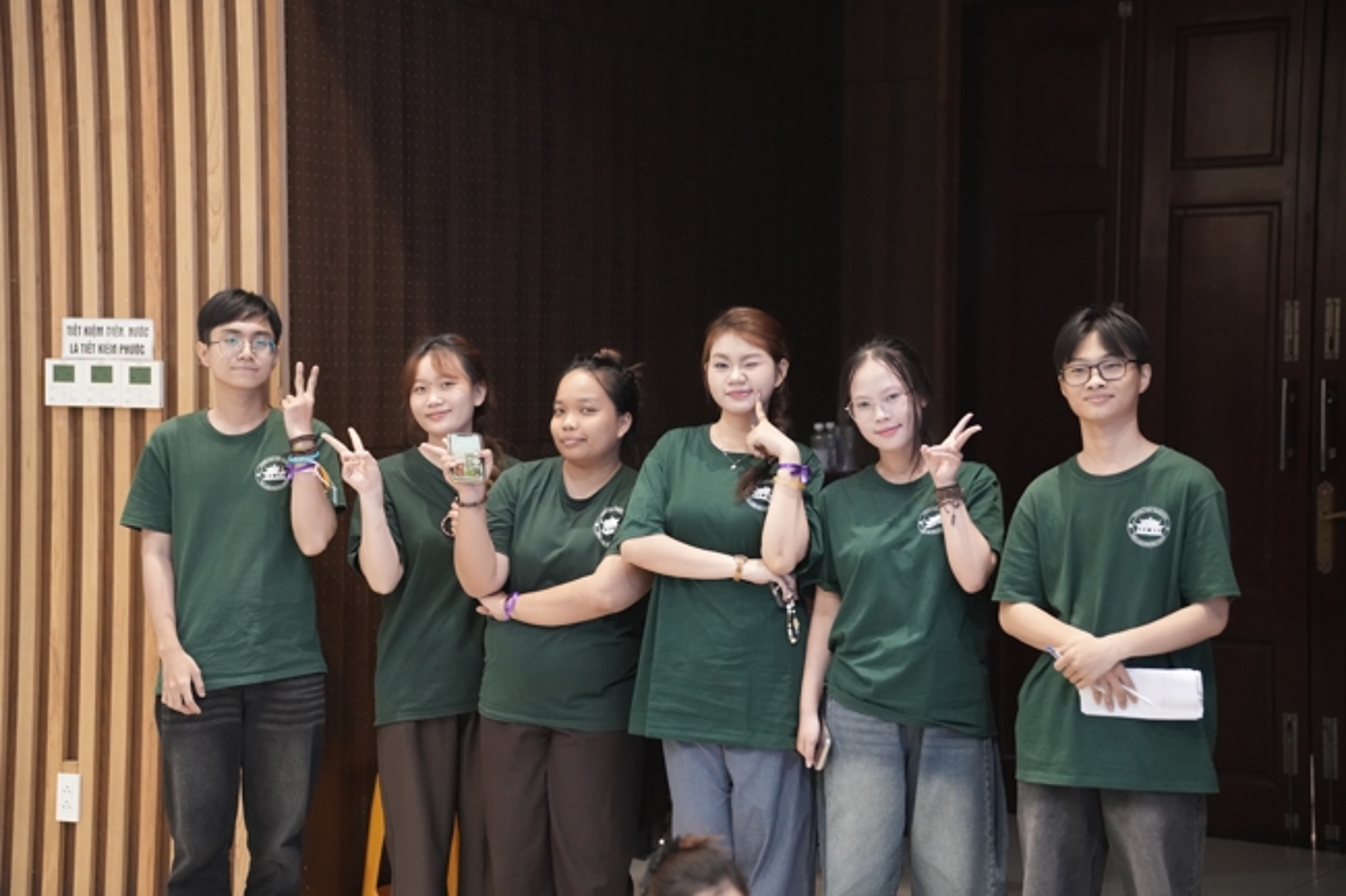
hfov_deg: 27.7
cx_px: 673
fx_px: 2729
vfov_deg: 18.7
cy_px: 448
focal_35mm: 73
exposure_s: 1/160
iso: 5000
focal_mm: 73
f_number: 2.8
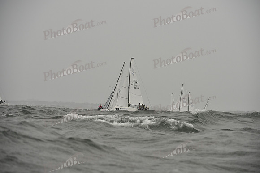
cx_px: 130
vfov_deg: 6.9
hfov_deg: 10.3
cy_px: 86
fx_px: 1445
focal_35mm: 200
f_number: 5.6
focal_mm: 200
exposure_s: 1/1250
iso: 400
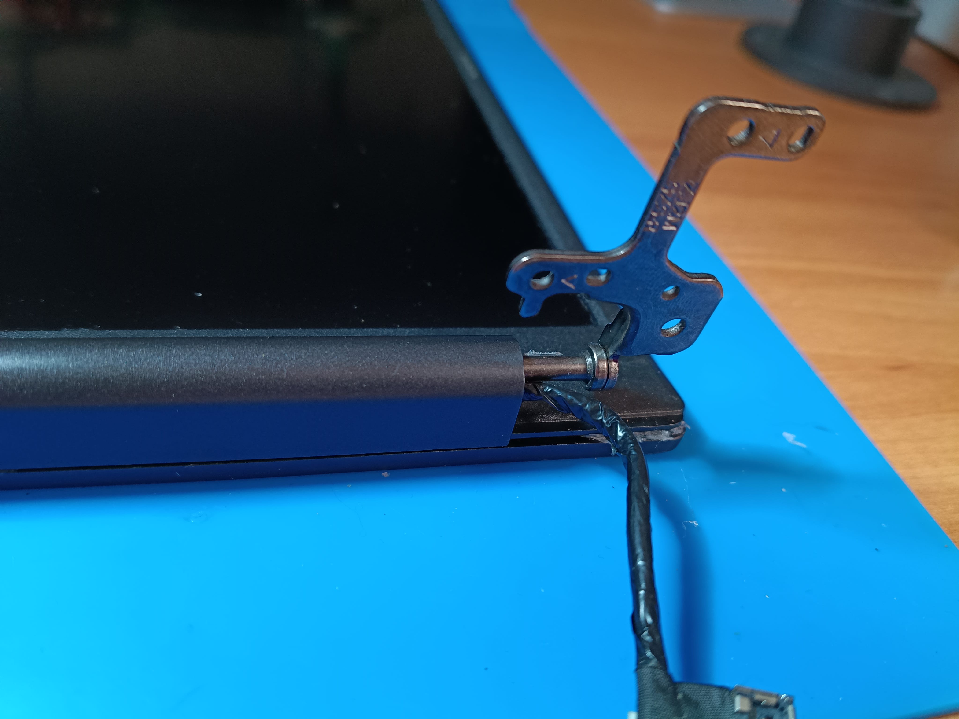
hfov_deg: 67.3
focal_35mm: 26
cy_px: 360
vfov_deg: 53.1
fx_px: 720
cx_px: 480
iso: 839
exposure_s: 1/50
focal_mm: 4.81
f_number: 1.8
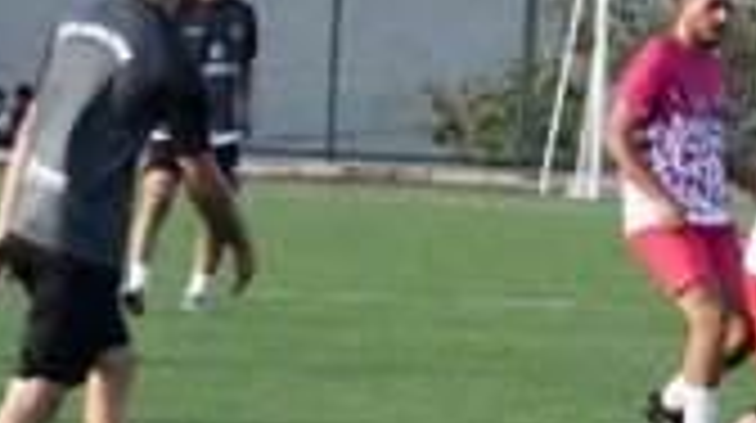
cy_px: 263
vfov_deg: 2.4
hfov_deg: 4.2
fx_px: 10311
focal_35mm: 515
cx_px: 1368
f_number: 16
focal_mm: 86
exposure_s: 1/5000
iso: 25600
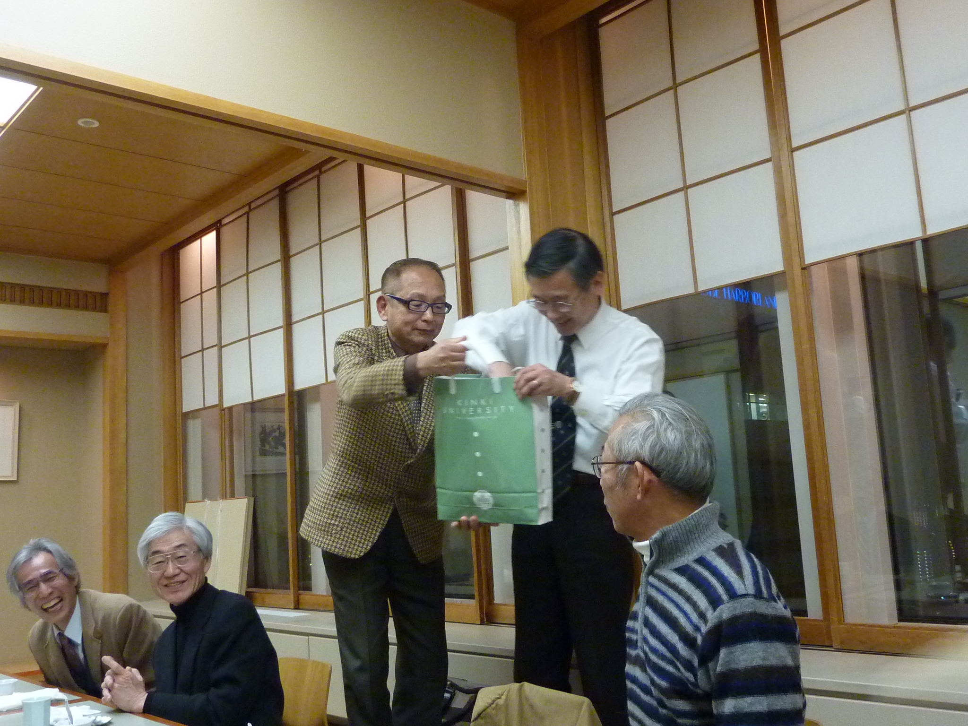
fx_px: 895
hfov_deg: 56.8
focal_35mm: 32
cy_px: 363
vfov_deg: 44.2
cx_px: 484
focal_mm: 4.1
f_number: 3.3
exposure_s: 1/20
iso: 400
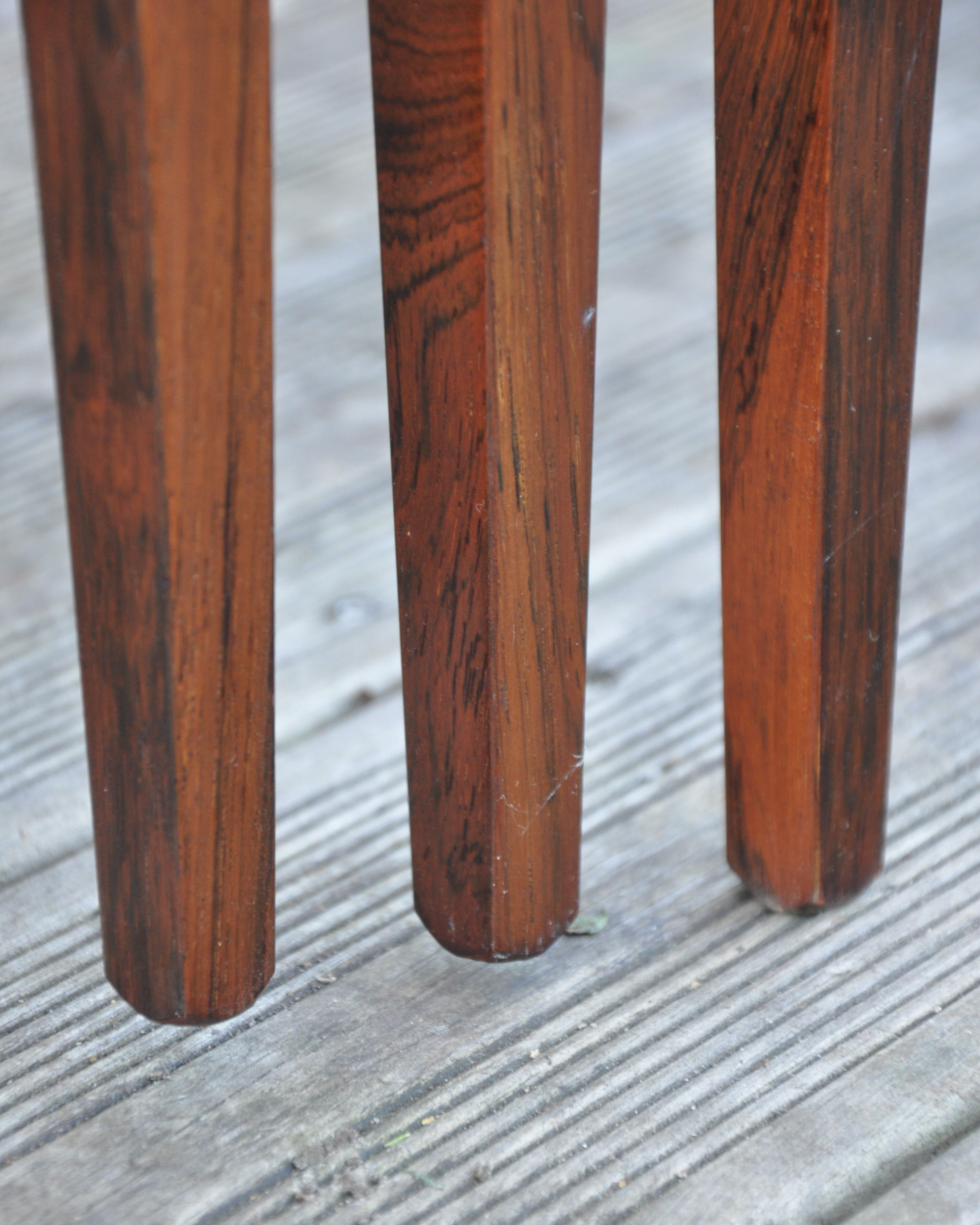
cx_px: 490
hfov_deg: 9.9
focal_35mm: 156
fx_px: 5656
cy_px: 686
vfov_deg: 12.4
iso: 500
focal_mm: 92
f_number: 5.6
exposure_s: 1/30
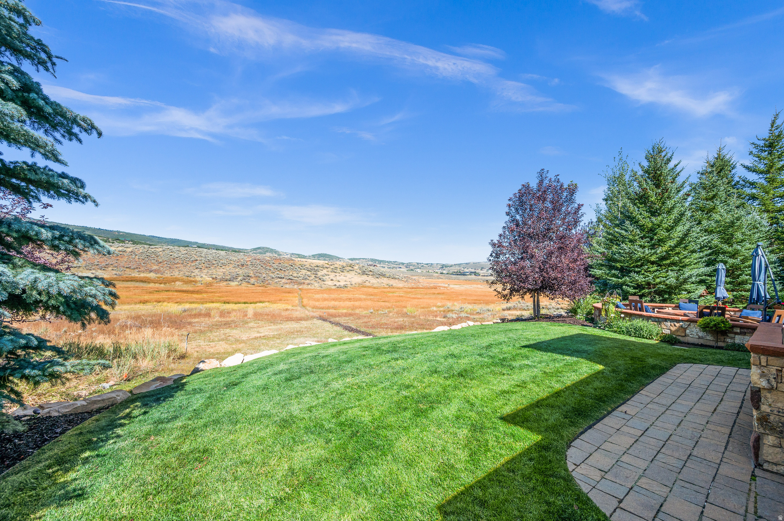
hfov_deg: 104.3
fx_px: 305
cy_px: 260
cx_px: 392
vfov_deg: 81.1
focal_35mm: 14
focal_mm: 14
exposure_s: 1/800
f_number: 7.1
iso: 400
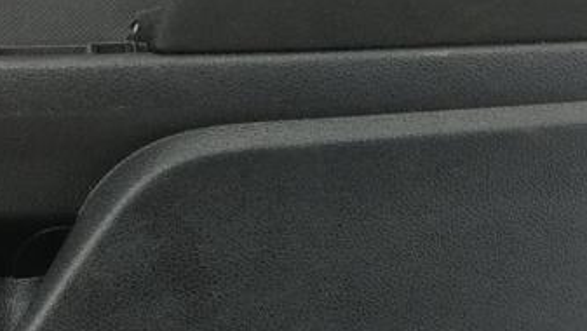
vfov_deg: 19.6
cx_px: 352
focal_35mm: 60
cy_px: 317
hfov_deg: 34.8
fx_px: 934
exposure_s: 1/33
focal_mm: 4.15
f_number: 2.2
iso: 50
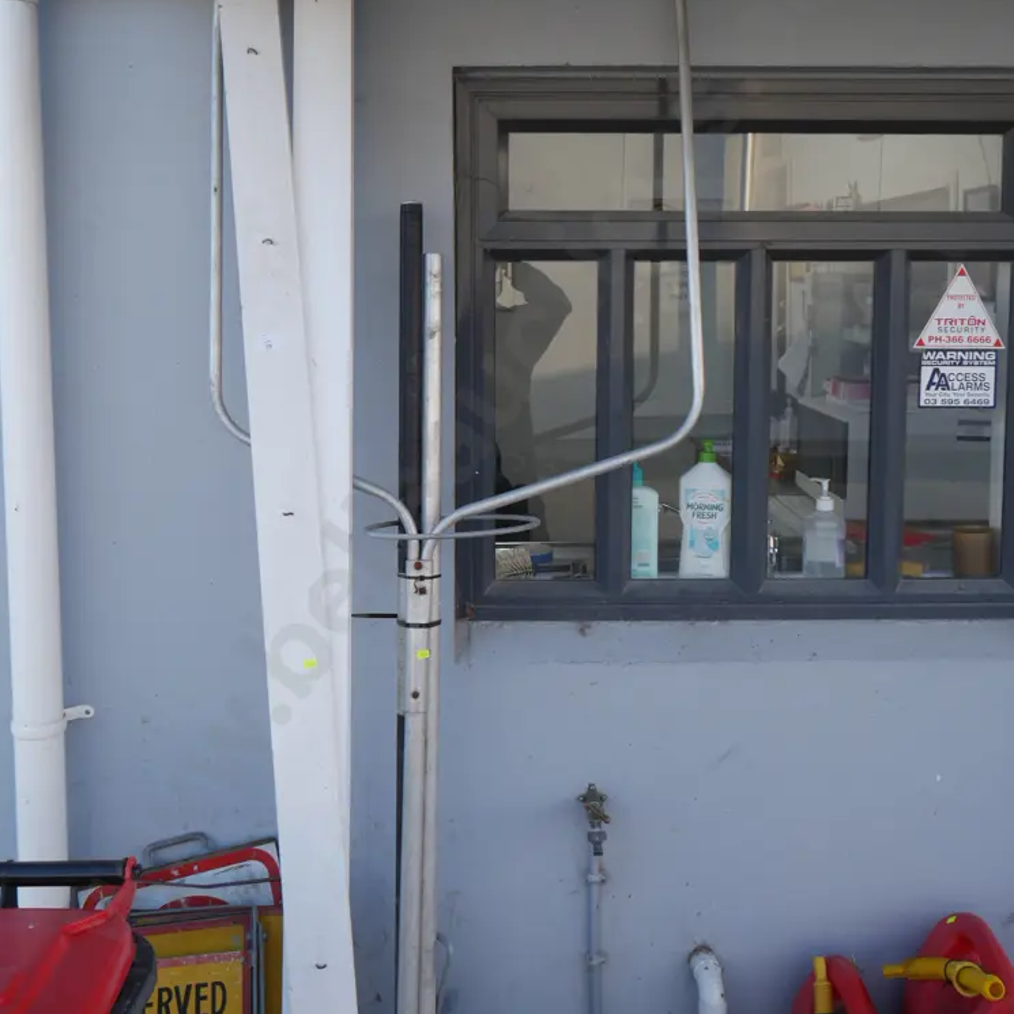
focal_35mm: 34
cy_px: 382
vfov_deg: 48.0
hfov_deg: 48.4
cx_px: 502
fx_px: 1127
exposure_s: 1/160
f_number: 4.5
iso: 200
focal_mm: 14
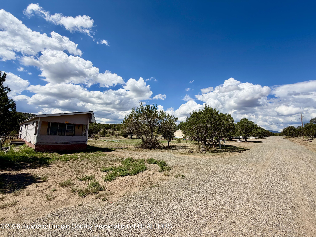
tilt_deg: +8.1
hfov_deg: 102.1
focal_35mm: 14
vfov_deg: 85.7
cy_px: 118
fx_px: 128
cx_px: 158
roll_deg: -1.6
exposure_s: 1/1399
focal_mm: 2.22
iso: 20
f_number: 2.2
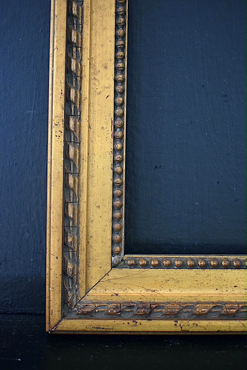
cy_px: 185
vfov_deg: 46.4
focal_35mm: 42
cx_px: 124
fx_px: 432
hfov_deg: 31.9
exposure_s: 1/80
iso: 3200
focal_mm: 28
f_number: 4.2
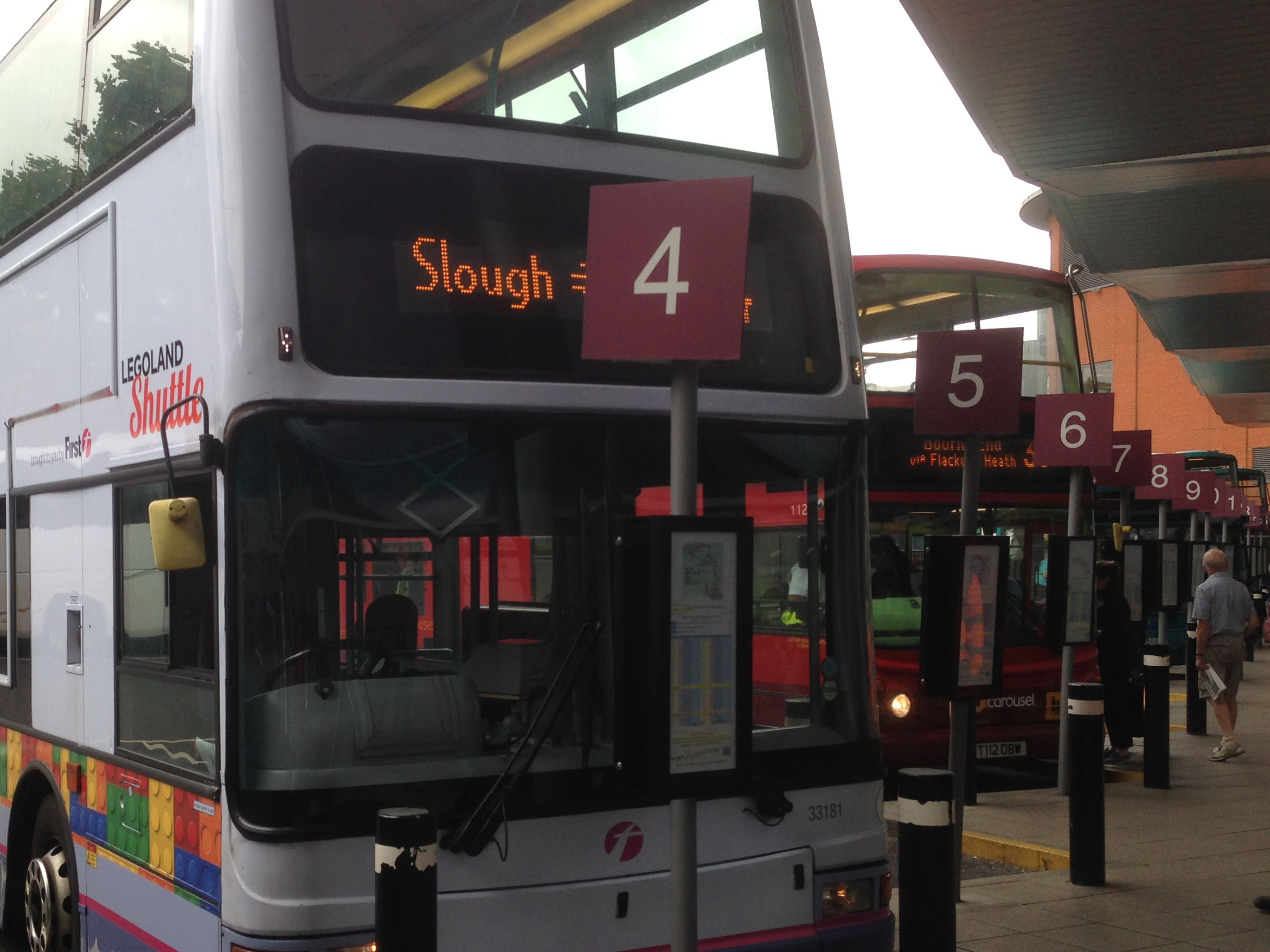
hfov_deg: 40.7
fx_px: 1687
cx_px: 422
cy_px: 554
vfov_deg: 31.5
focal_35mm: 46
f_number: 2.4
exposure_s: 1/231
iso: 50
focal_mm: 4.12
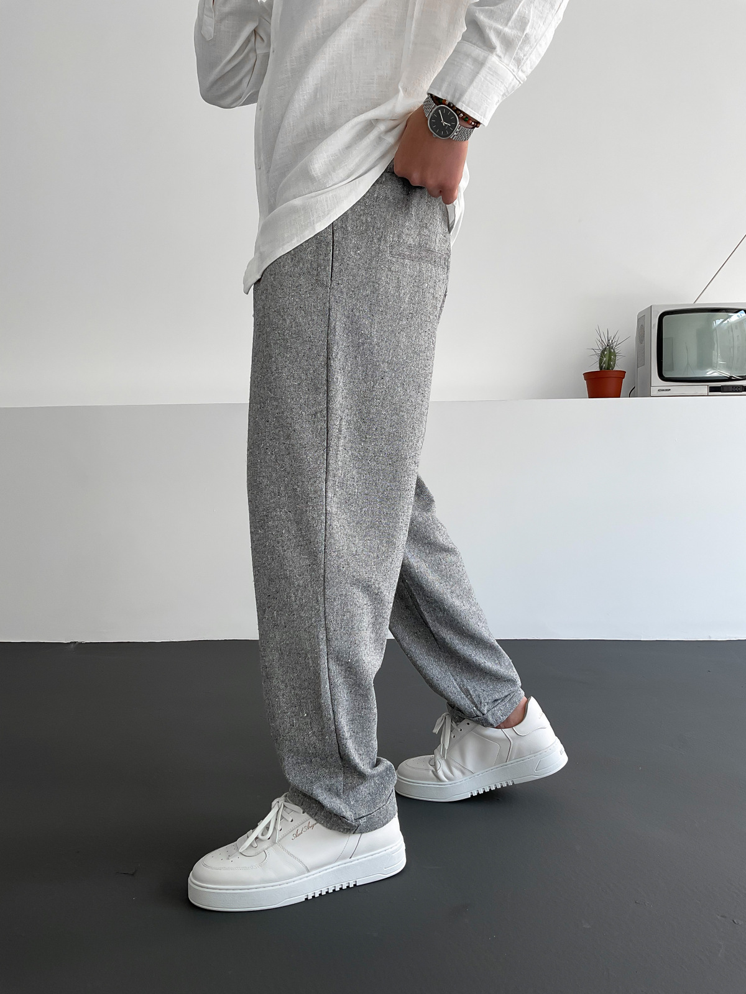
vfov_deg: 61.7
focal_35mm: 29
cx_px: 373
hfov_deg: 48.2
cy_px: 497
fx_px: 833
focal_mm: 3
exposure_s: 1/120
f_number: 1.8
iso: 16
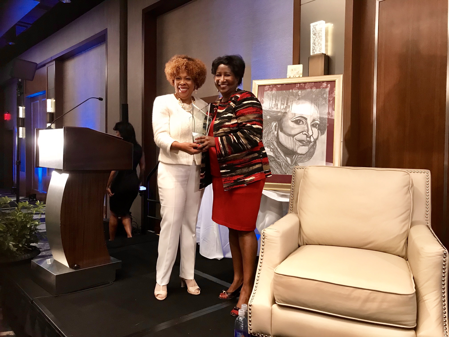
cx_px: 224
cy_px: 168
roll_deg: -0.3
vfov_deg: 49.7
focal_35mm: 28
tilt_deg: -2.7
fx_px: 363
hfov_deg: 63.4
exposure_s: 1/15
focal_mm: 3.99
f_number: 1.8
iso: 100
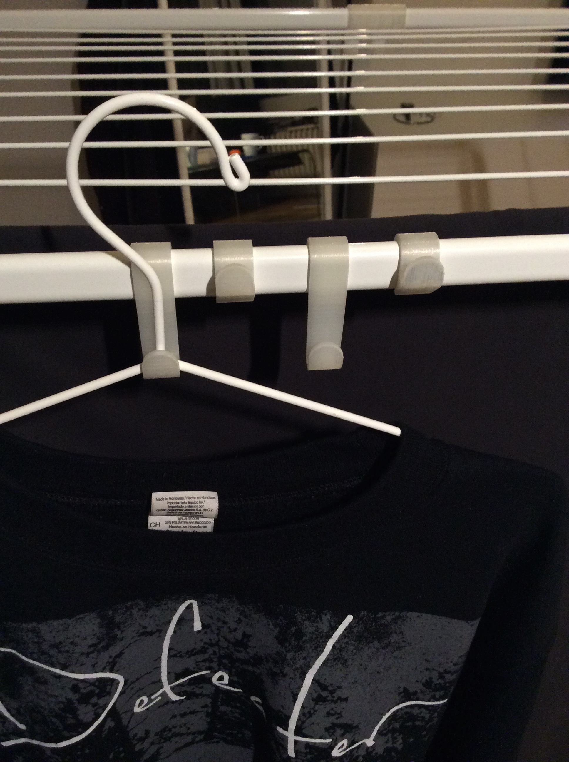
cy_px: 381
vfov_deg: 56.9
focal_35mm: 32
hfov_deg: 44.1
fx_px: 703
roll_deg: -0.5
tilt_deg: -35.3
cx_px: 284
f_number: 2.4
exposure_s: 1/25
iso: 160
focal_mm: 3.3
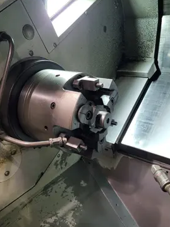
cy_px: 115
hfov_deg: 48.2
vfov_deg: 61.7
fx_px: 190
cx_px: 84
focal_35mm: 29
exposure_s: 1/40
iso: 250
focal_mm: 5.4
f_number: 1.8
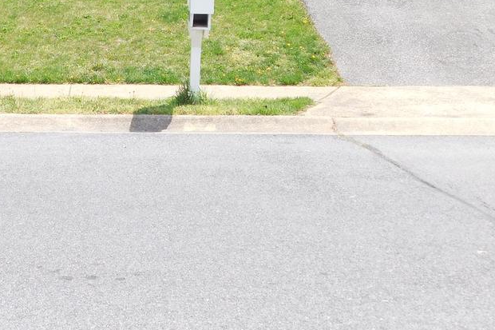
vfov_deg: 15.0
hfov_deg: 23.0
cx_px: 94
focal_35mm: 87
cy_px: -90
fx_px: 1196
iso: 125
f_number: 3.5
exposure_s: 1/500
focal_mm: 6.3
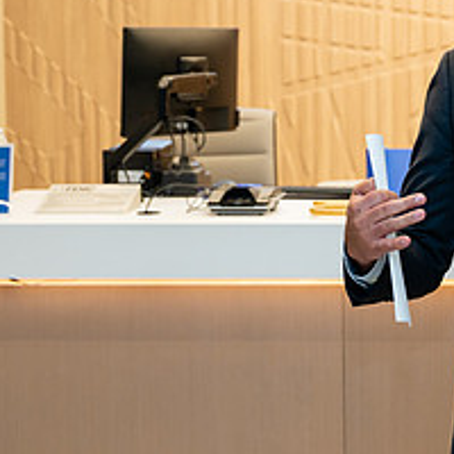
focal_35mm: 123
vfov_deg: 14.2
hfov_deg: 13.8
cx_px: 539
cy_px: 149
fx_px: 1825
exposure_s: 1/160
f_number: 4
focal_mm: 47
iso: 400
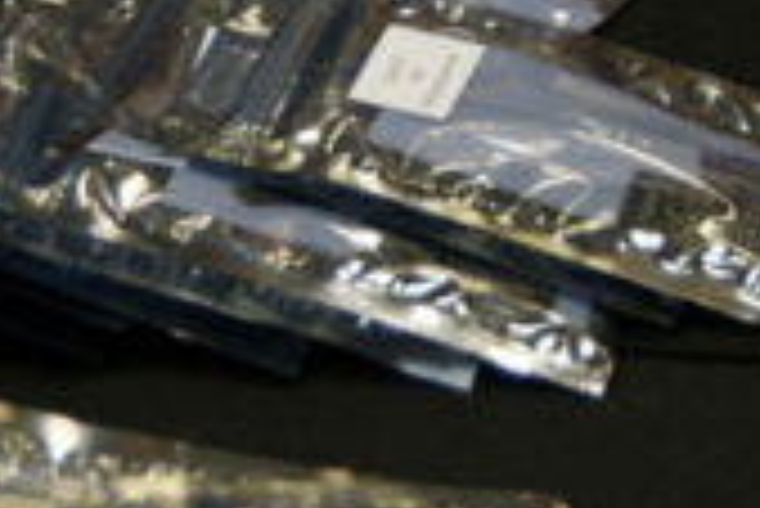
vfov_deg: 3.9
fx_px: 7488
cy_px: -101
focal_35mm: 354
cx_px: 693
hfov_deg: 5.8
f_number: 5.6
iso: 400
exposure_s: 1/13
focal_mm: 85
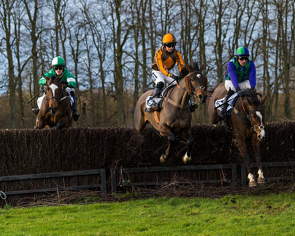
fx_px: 1559
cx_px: 277
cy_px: 83
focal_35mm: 179
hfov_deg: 10.7
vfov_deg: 8.6
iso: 400
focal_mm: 93
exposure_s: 1/1000
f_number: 4
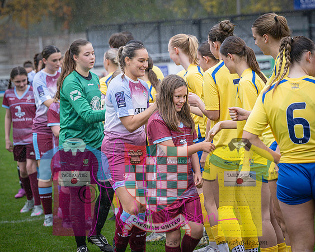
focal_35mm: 141
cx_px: 176
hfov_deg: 13.7
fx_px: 1312
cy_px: 126
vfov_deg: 11.0
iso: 1250
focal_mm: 125
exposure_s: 1/640
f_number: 5
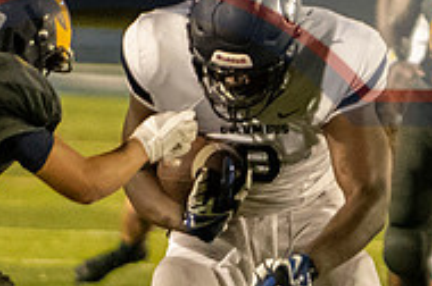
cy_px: 359
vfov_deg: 0.9
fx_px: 17922
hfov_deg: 1.4
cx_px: 456
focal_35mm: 1496
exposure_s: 1/1250
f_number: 2.8
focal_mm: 200
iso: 10000
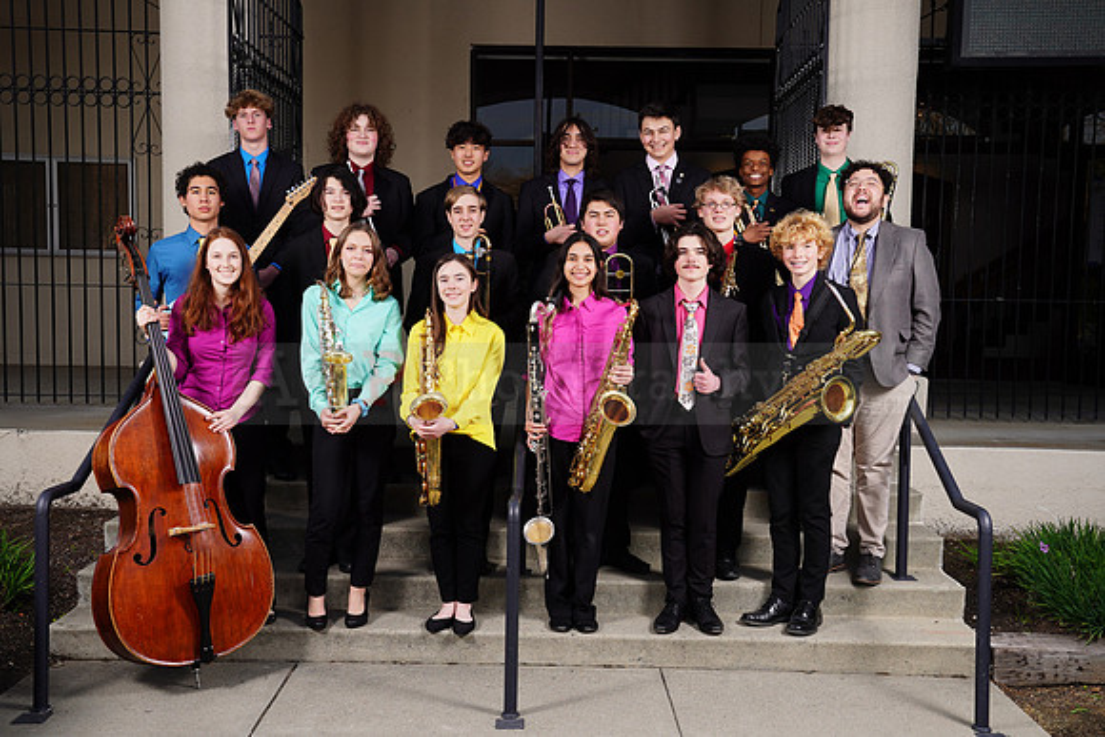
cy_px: 368
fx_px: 1167
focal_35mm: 38
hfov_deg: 50.7
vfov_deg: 35.1
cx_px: 552
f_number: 6.3
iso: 100
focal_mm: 38
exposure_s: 1/200
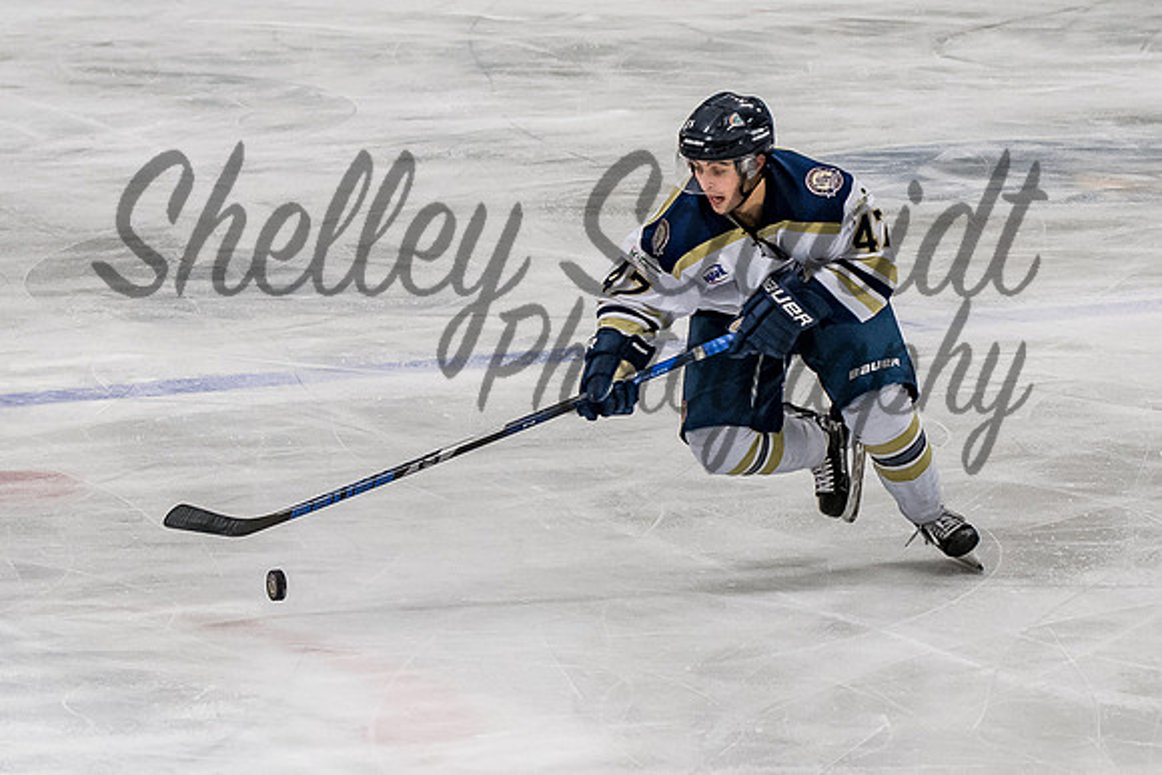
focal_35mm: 211
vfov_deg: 6.5
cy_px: 314
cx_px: 705
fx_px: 6797
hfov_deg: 9.8
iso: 1600
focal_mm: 80
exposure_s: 1/800
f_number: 3.5
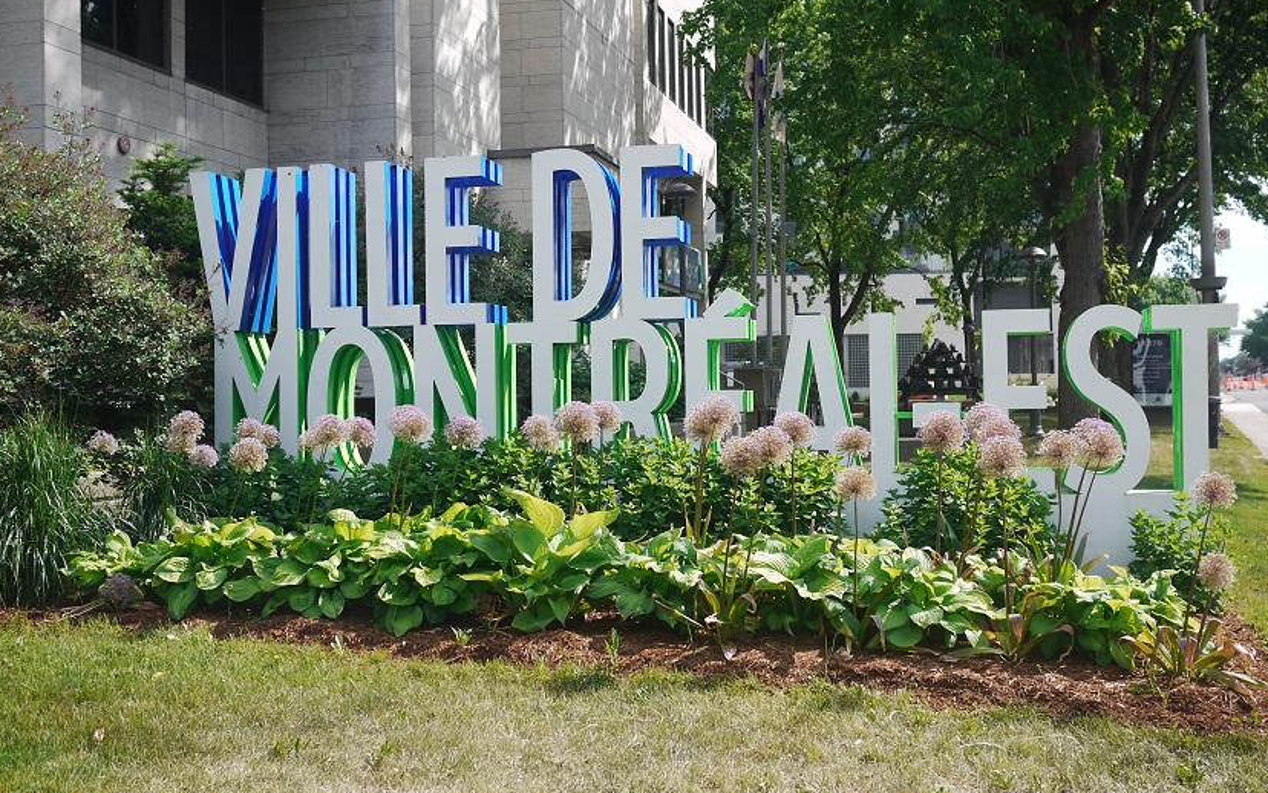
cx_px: 632
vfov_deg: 29.9
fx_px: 1486
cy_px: 367
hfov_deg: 46.2
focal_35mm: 43
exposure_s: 1/1600
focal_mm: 20
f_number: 2.5
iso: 100
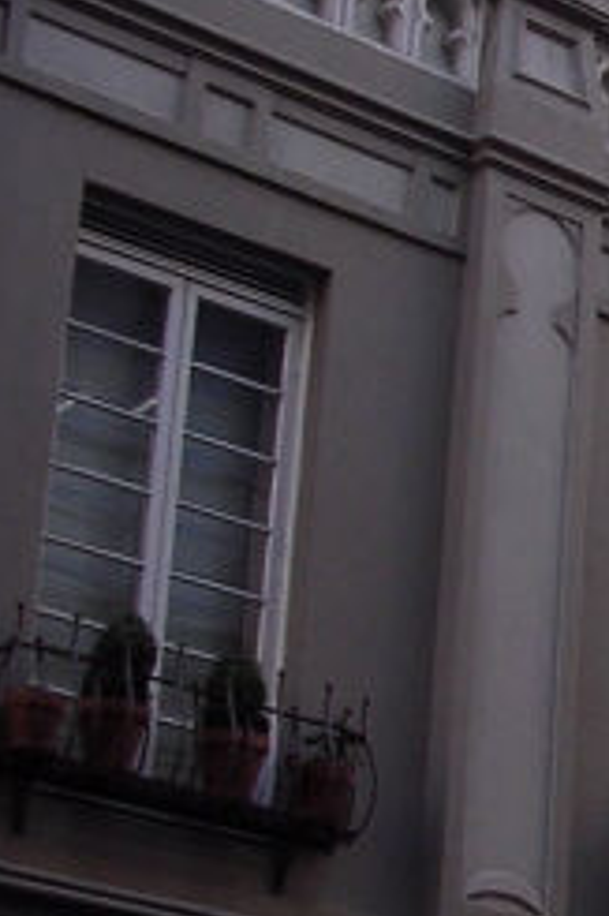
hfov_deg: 9.8
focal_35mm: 129
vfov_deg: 15.9
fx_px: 3278
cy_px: 572
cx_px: 1244
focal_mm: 5.8
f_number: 2.8
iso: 100
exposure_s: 1/136
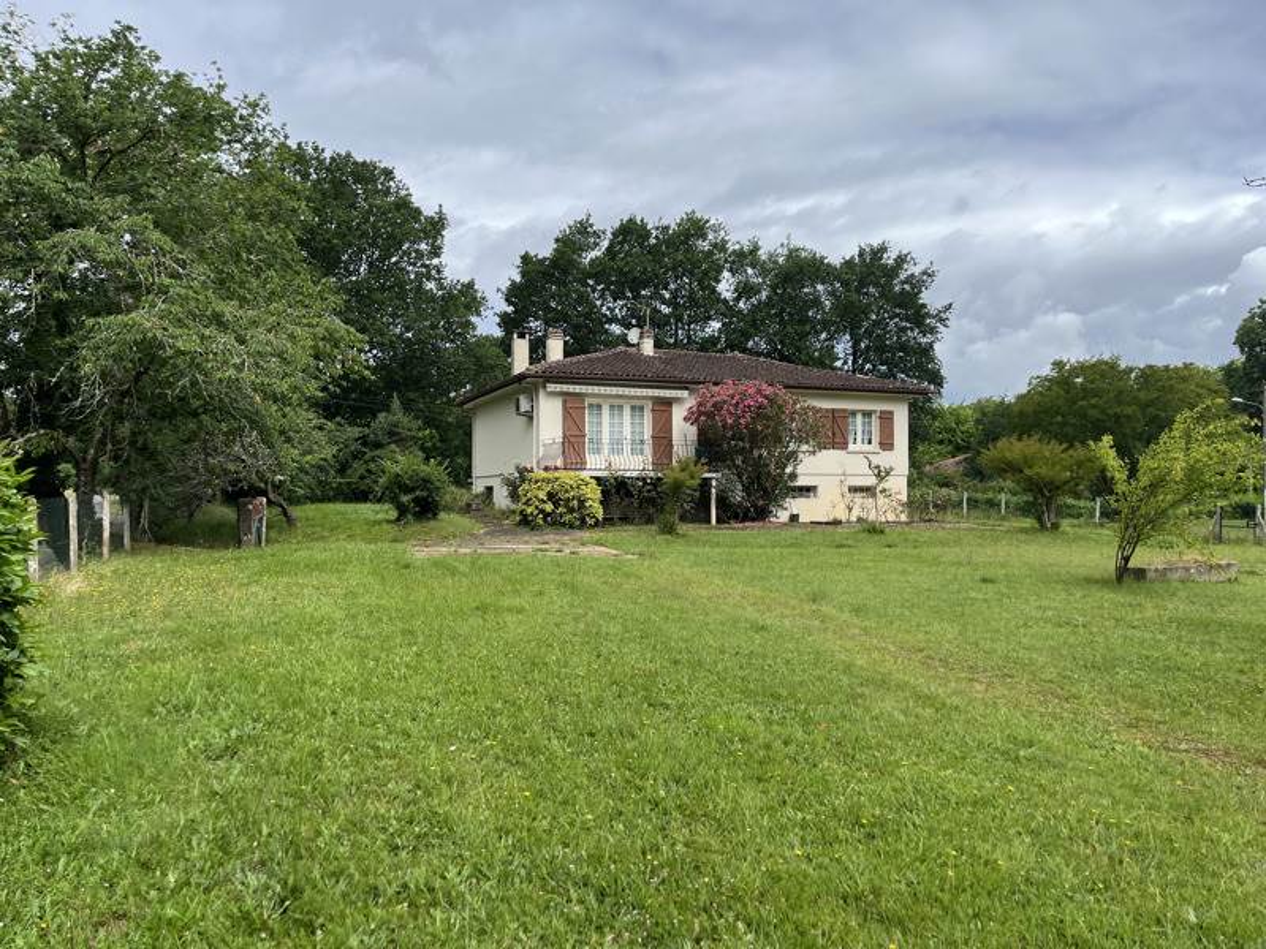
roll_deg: +0.5
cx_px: 633
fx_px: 951
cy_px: 474
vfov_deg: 53.1
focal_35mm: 26
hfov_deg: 67.3
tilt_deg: -0.6
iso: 50
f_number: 1.6
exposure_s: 1/2967
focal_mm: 5.1
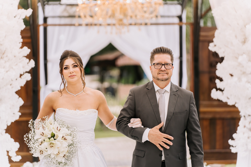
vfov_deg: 11.1
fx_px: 858
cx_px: 126
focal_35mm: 123
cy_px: 84
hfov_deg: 16.7
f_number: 2.8
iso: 800
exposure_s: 1/320
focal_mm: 123
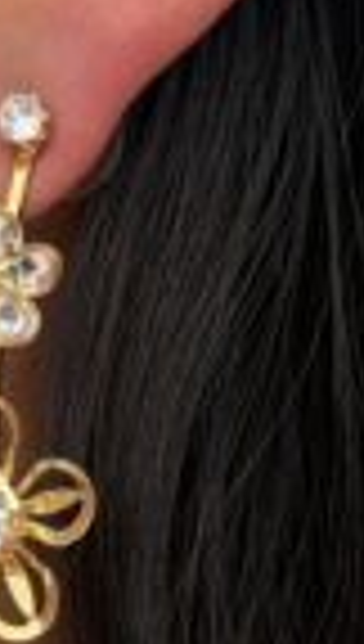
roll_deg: -0.1
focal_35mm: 146
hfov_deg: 8.3
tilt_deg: -0.4
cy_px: 225
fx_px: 2492
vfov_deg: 14.7
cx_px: 40
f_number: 1.78
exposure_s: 1/1100
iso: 80
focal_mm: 6.76
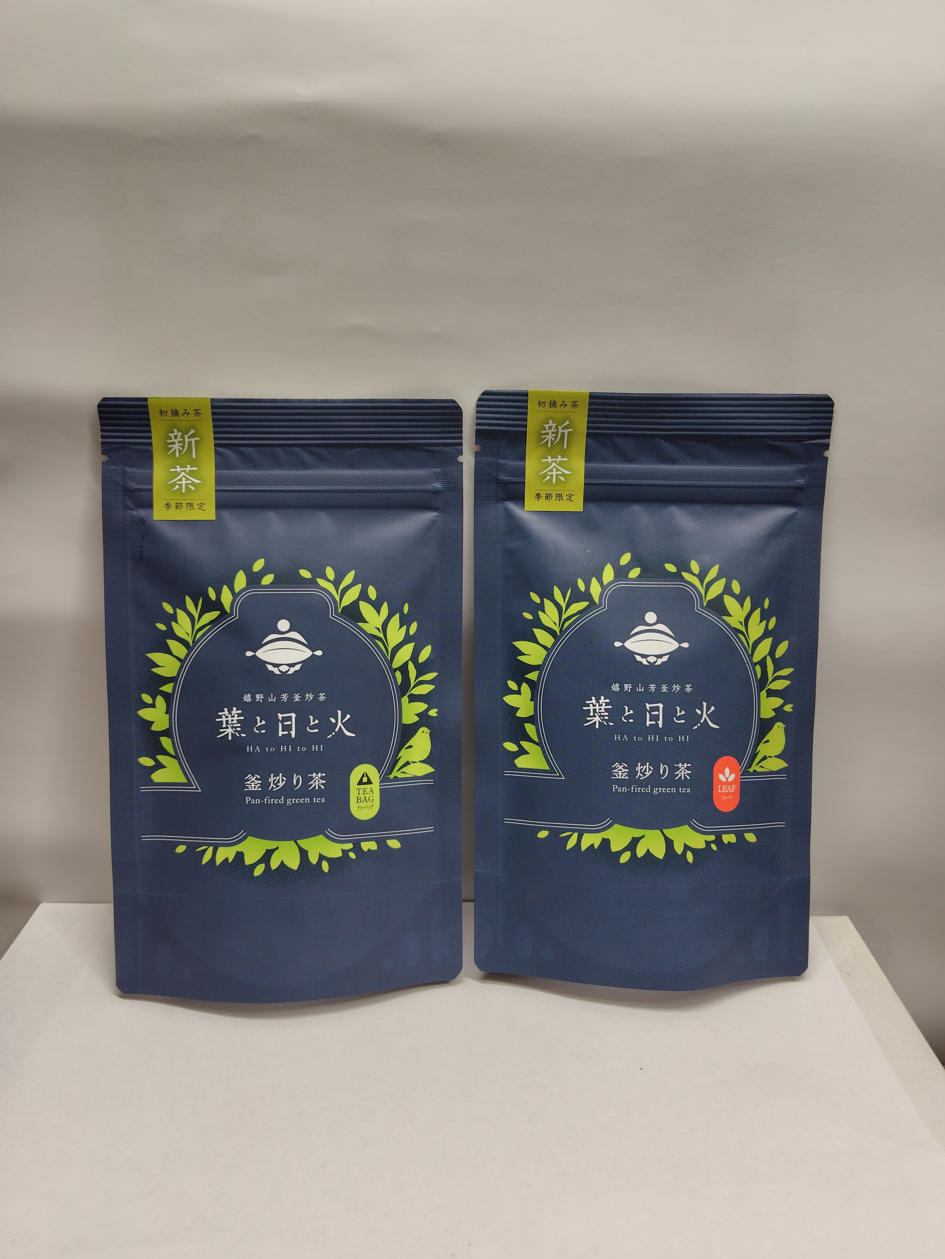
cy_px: 630
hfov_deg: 58.9
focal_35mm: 23
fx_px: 837
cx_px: 472
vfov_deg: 73.9
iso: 69
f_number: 1.9
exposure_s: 1/100
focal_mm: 5.6
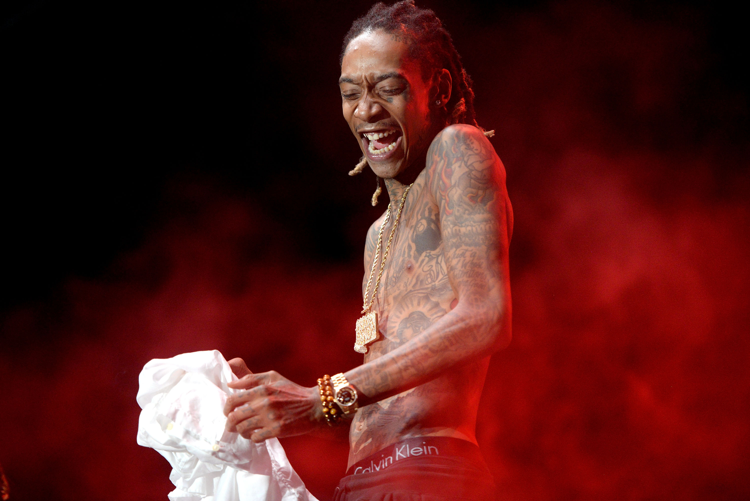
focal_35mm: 165
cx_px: 375
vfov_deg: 8.3
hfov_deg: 12.4
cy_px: 250
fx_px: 3439
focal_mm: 165
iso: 3200
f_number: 3.2
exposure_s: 1/640
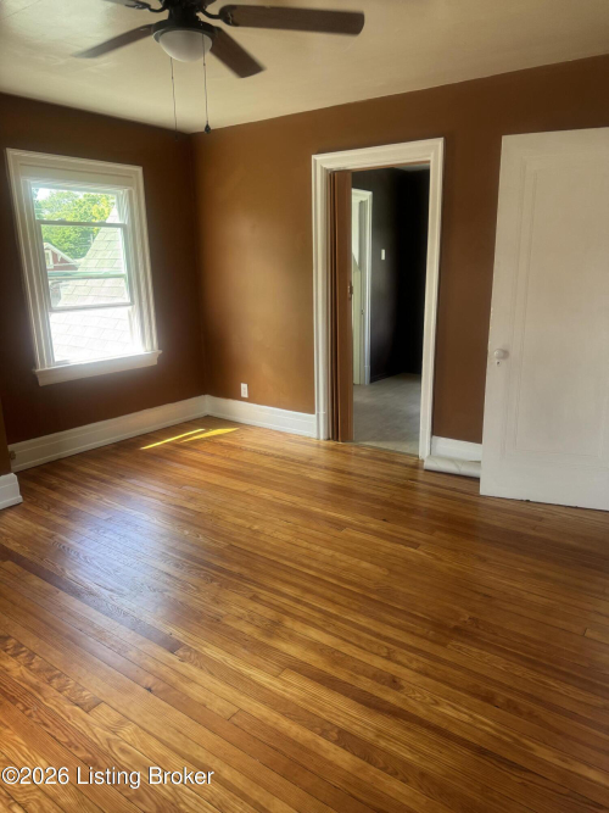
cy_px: 406
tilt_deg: -11.1
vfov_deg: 71.6
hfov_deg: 56.8
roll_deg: +1.4
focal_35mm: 24
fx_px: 563
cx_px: 304
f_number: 1.78
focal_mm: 6.76
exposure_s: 1/121
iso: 125
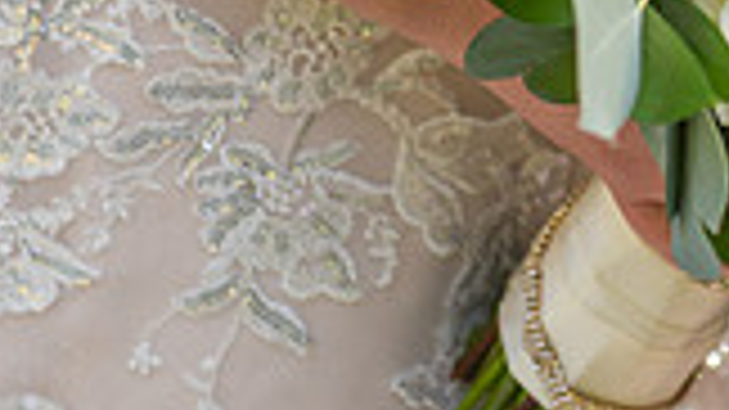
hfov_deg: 8.1
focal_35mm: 263
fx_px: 5082
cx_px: 963
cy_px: -300
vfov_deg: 4.6
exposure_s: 1/250
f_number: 3.5
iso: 320
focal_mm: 70
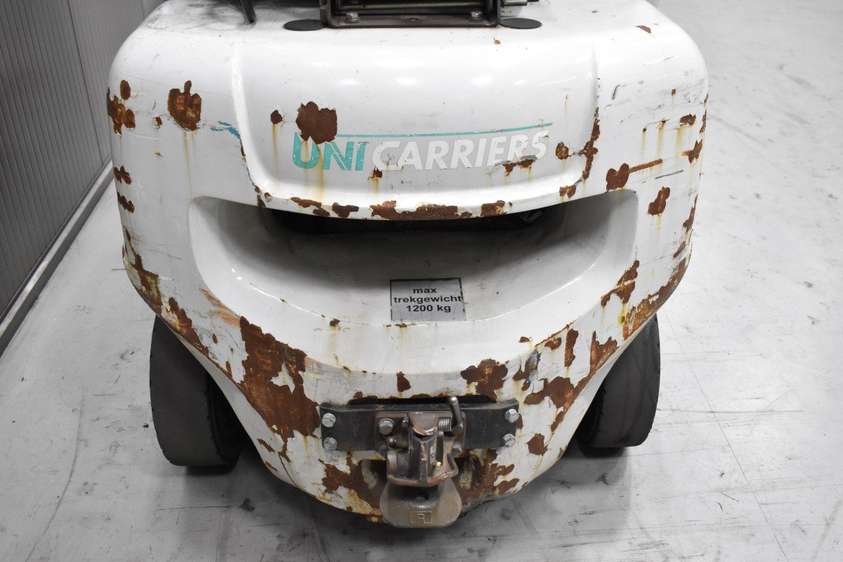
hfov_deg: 55.1
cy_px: 281
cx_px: 422
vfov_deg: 38.4
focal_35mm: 34
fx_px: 808
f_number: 4.5
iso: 1600
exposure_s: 1/50
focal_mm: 23
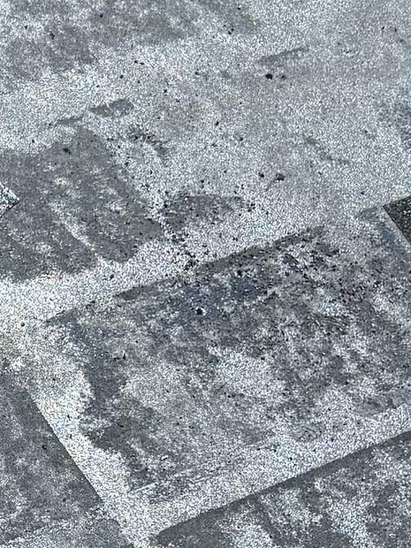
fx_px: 2280
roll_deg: -3.5
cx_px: -196
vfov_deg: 13.7
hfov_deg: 10.0
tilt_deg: -32.5
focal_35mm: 144
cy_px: 294
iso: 100
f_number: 1.78
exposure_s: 1/3953
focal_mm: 6.76
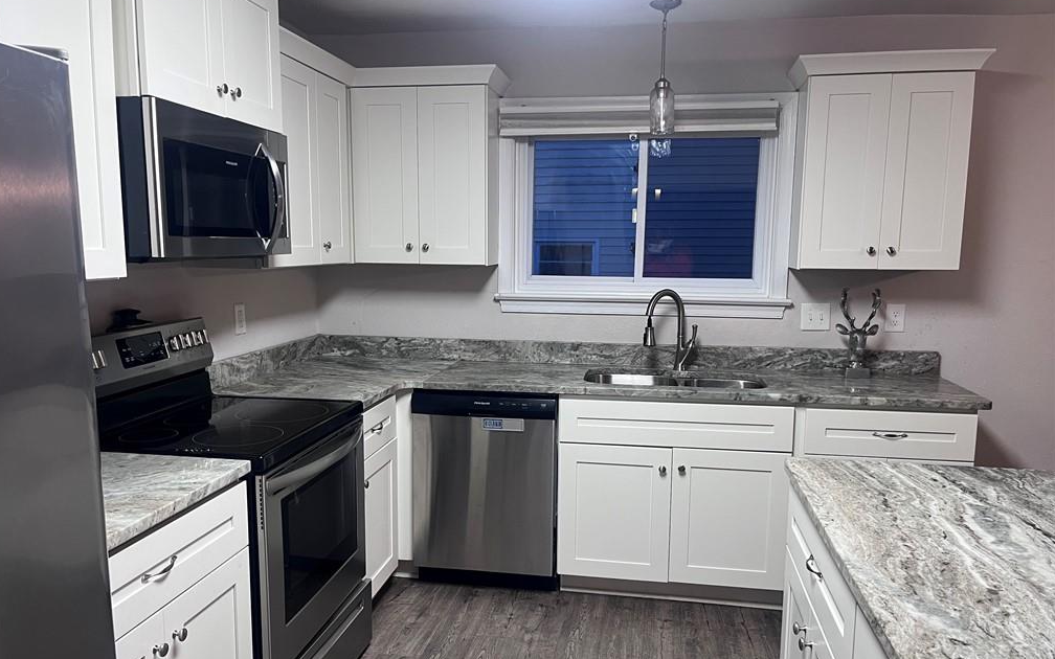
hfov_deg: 66.5
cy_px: 369
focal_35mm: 28
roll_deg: -0.4
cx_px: 523
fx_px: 805
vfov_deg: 44.5
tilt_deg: -8.4
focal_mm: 5.1
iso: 80
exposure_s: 1/60
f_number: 1.6
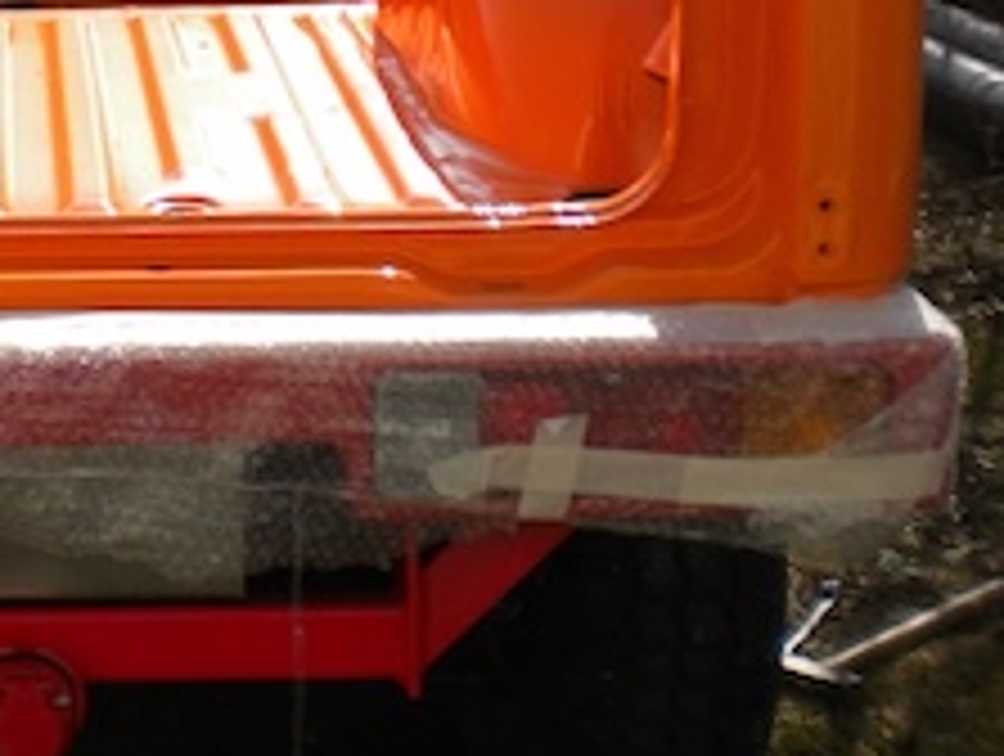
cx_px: -90
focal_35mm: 94
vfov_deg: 15.6
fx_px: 2731
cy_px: 99
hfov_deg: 19.9
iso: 80
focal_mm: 6.3
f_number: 4.6
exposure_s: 1/646
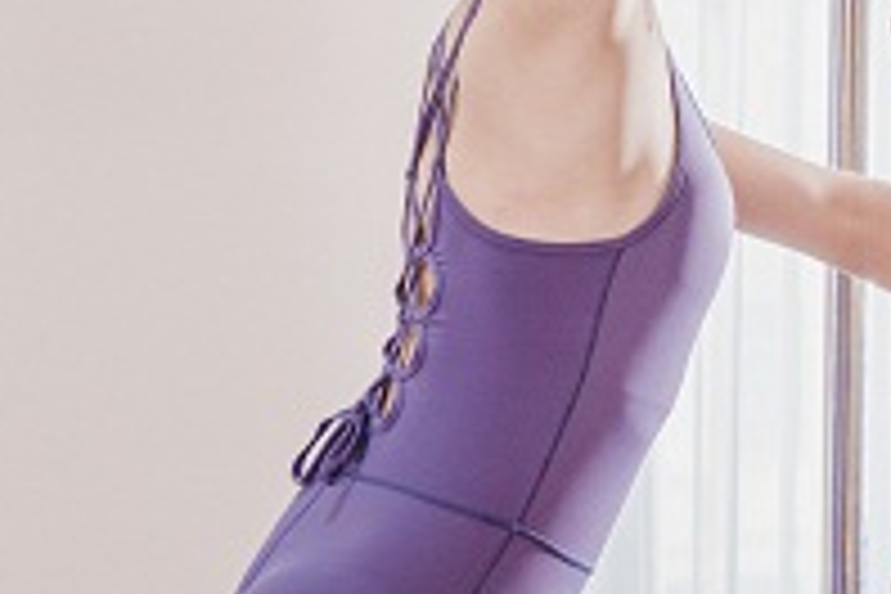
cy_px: 302
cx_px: -454
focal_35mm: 164
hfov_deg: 12.0
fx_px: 4059
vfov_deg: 8.4
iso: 500
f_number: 8
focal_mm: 36
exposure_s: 1/125
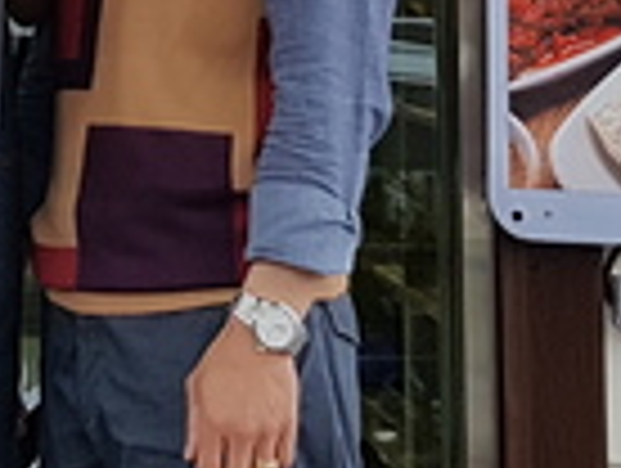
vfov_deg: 14.4
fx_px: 1653
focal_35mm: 92
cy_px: -338
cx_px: 27
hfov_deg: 20.7
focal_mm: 4.2
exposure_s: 1/140
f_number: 1.7
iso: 50
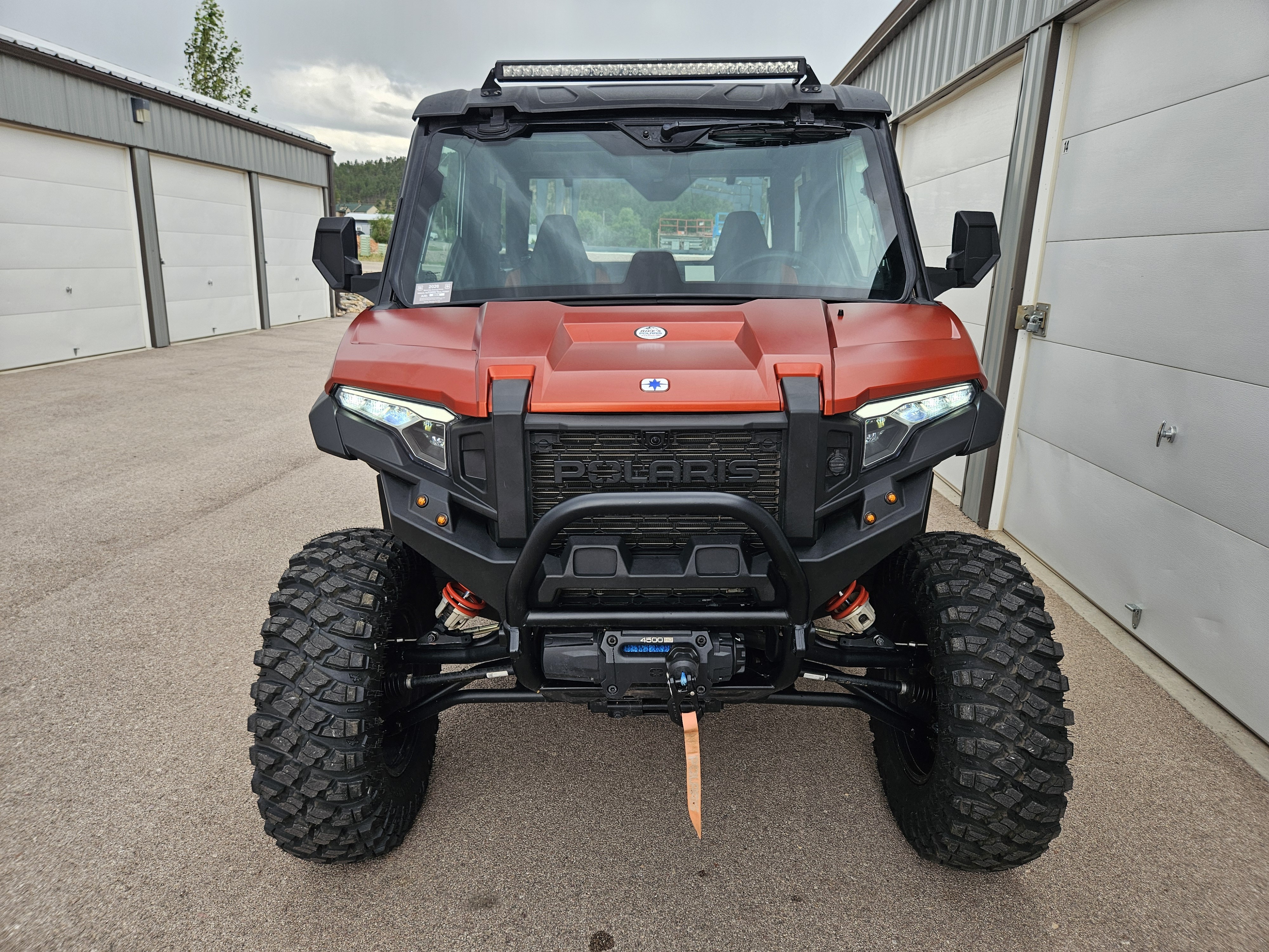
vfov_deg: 58.9
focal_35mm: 23
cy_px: 476
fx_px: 843
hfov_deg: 73.9
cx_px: 634
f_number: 1.8
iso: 50
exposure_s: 1/364
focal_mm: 5.4
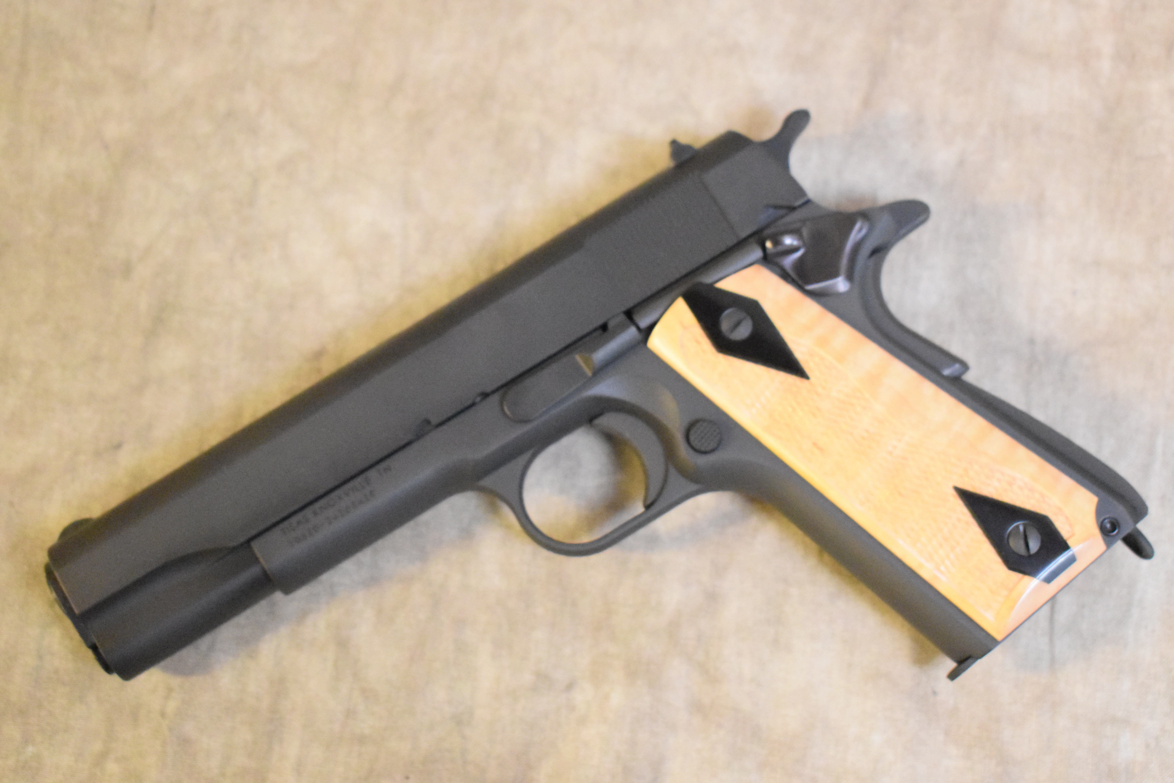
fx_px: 1957
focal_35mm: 60
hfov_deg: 33.4
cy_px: 392
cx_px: 587
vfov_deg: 22.6
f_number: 5
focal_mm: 40
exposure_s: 1/100
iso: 12800
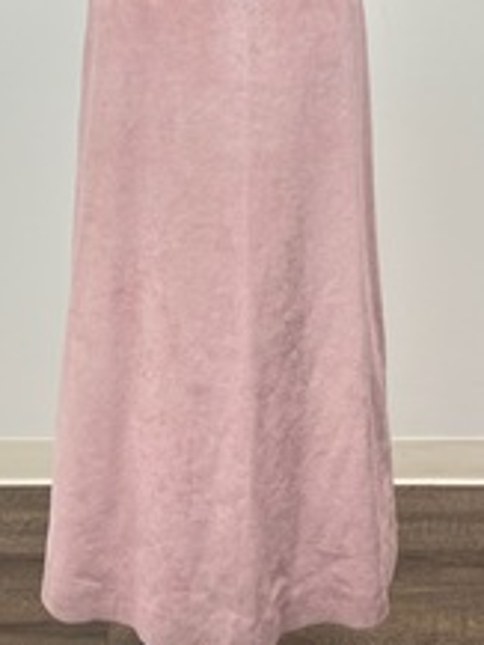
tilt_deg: -5.5
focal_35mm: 48
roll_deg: +0.9
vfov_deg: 37.6
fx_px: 894
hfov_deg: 30.3
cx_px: 229
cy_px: 95
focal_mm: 5.1
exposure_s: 1/120
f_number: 1.6
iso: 50
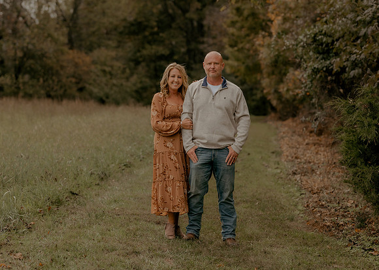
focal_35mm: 104
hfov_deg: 19.3
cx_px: 156
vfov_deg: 13.8
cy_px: 134
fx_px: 1116
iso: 125
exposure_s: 1/640
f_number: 2.8
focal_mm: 85
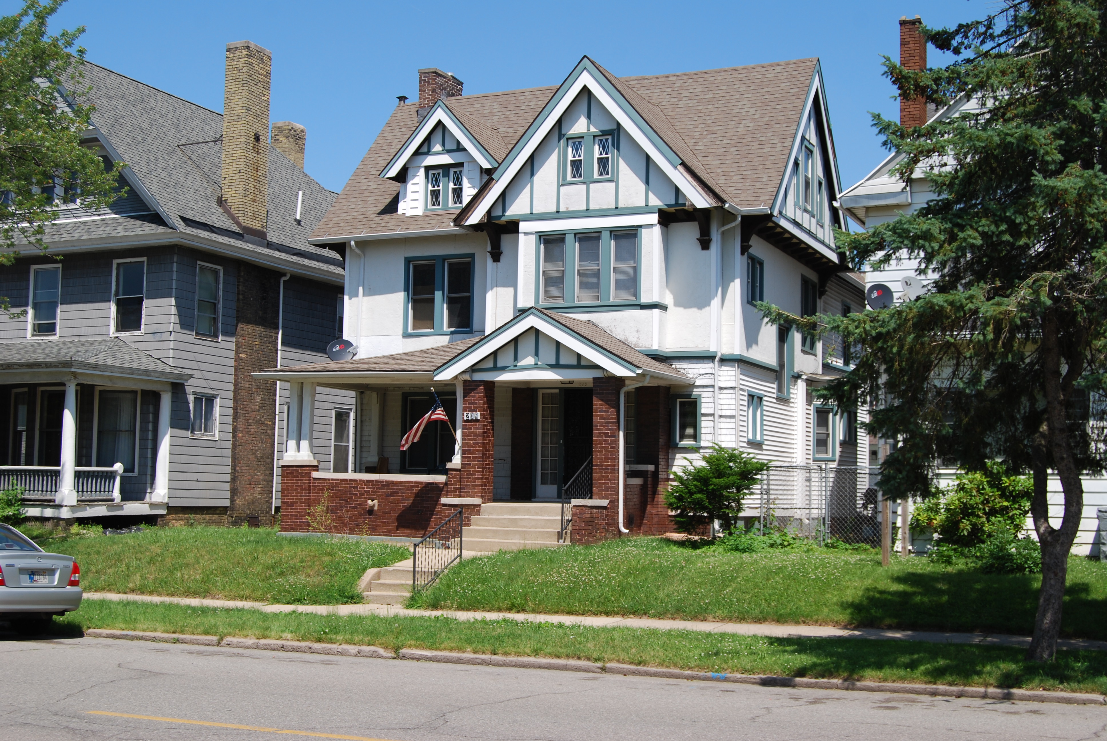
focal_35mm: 45
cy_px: 370
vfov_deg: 29.9
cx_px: 554
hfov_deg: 43.6
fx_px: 1385
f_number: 8
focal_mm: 30
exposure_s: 1/250
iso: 100
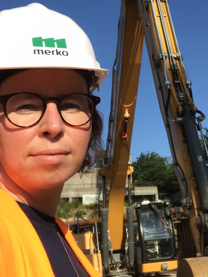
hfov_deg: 27.0
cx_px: 131
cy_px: 86
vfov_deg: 35.1
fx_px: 432
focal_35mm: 54
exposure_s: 1/1264
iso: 25
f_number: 2.2
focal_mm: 2.87
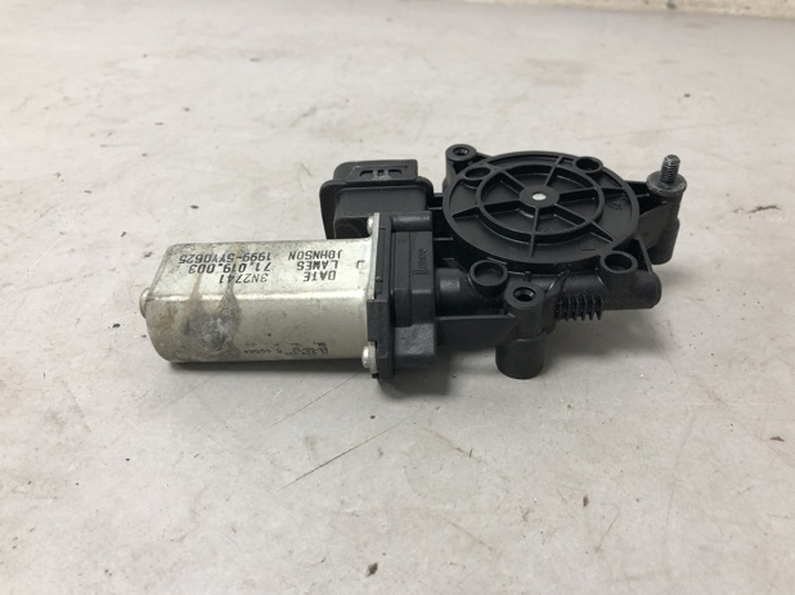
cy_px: 296
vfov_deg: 48.2
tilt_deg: -34.4
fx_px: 666
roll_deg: +1.5
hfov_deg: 61.7
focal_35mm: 29
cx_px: 395
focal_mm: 4
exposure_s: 1/25
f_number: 1.8
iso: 32
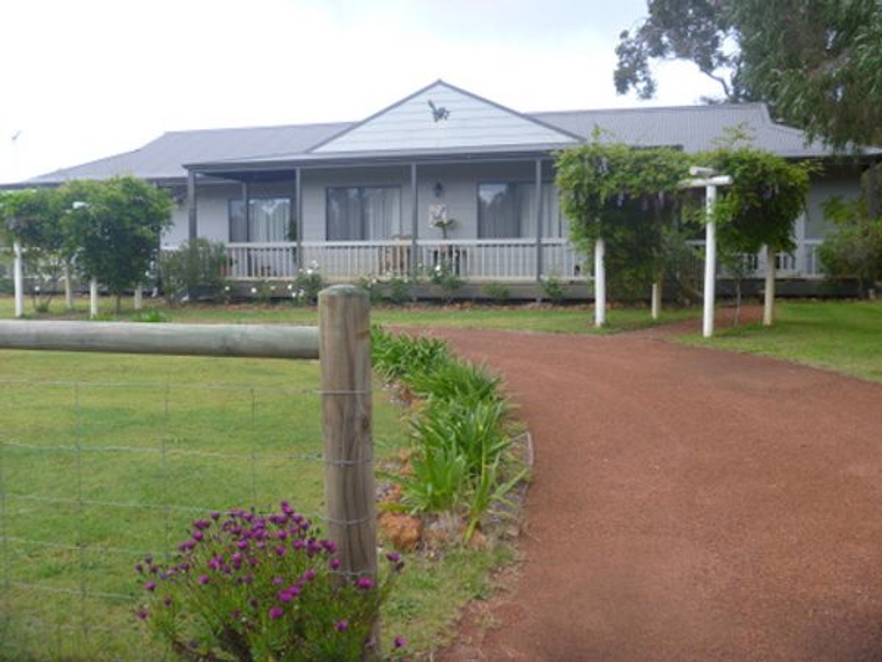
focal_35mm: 35
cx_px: 441
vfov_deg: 40.7
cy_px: 331
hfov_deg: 52.6
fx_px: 892
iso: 80
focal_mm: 6.3
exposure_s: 1/125
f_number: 3.5
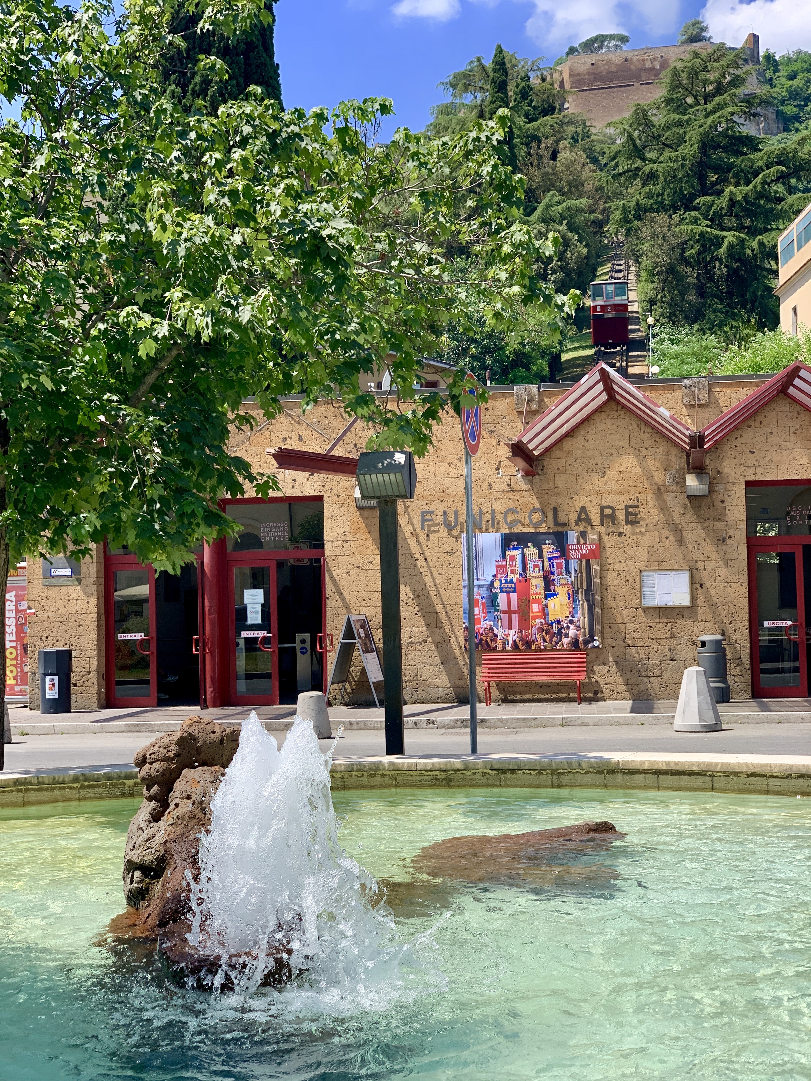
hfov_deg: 28.0
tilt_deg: +3.5
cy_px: 540
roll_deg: +1.5
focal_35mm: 52
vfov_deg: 36.8
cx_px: 406
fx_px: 1624
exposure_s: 1/639
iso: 16
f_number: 2.4
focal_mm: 6
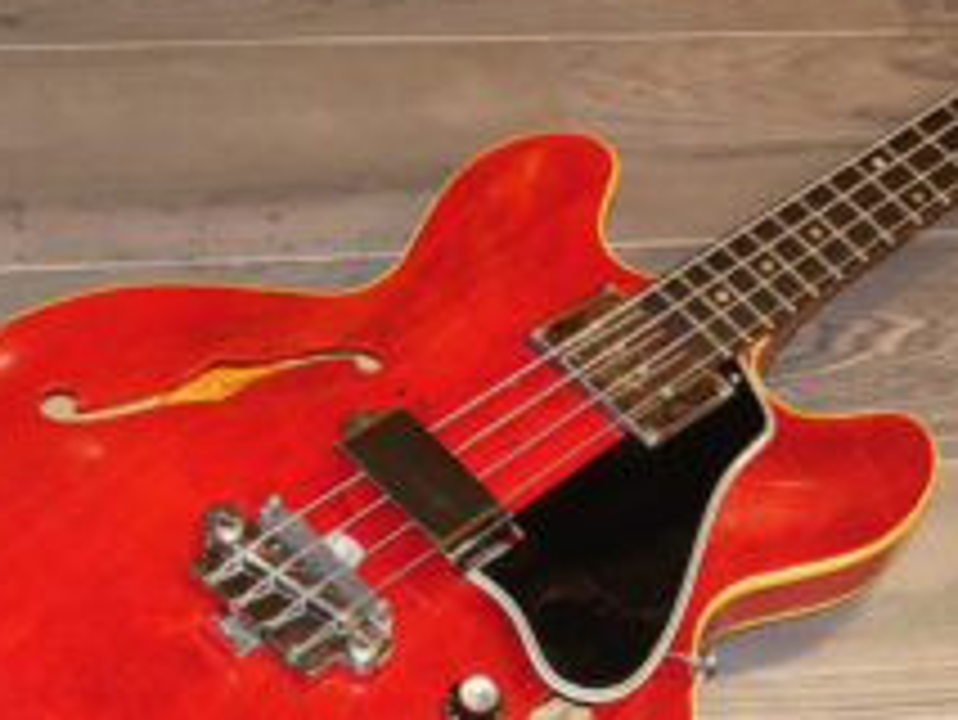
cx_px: 657
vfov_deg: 15.7
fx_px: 2603
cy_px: 468
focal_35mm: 94
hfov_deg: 20.8
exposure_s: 1/50
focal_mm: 25
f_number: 5.2
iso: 1000
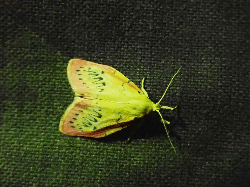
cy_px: 94
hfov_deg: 31.2
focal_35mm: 62
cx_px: 125
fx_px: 448
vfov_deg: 23.7
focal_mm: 11.09
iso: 2000
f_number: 3.6
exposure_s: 1/60
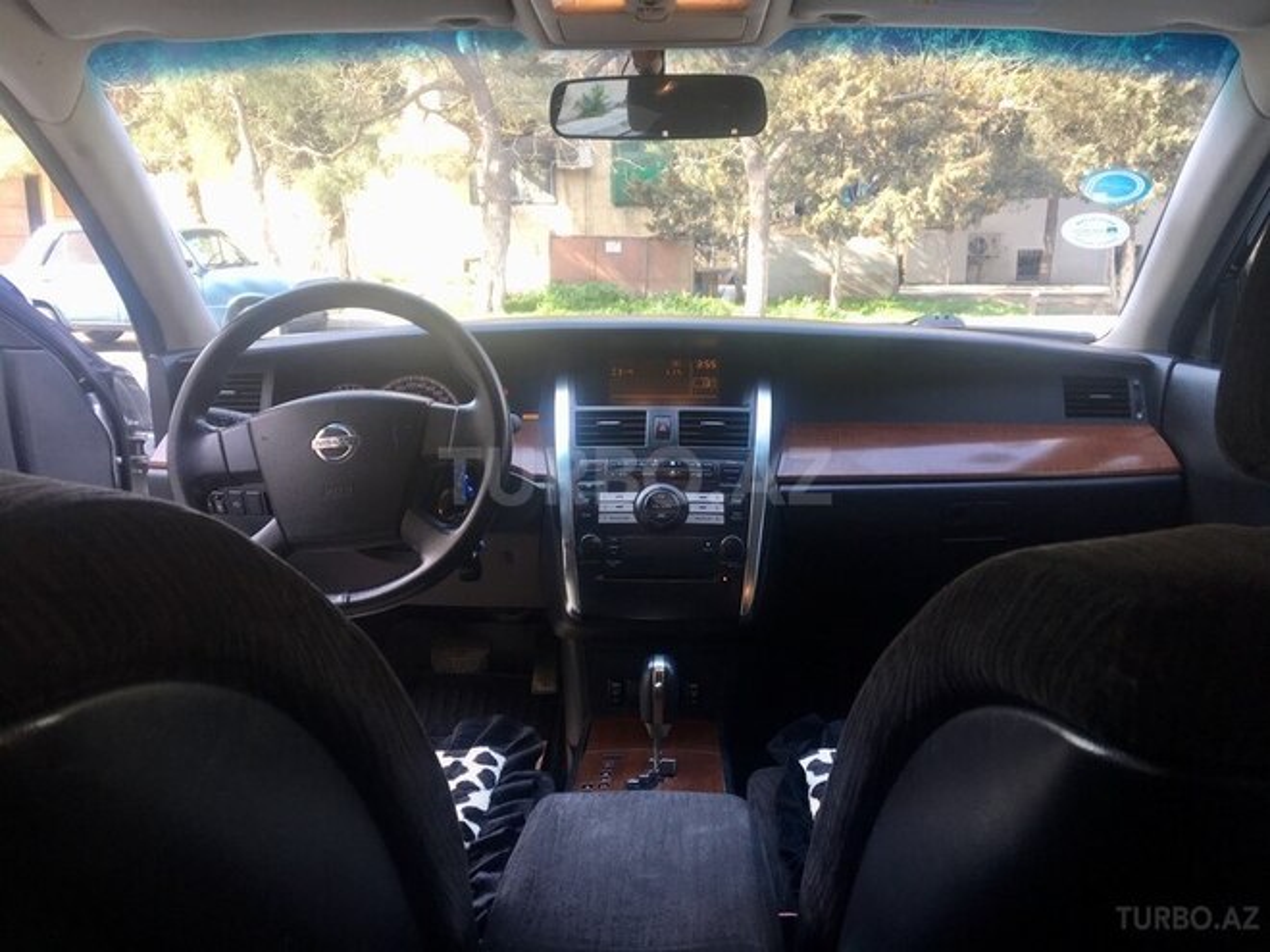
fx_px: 1064
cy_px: 476
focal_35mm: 29
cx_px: 635
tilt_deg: -10.5
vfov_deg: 48.2
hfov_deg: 61.7
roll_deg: +0.3
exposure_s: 1/50
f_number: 2.2
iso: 25
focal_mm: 4.15
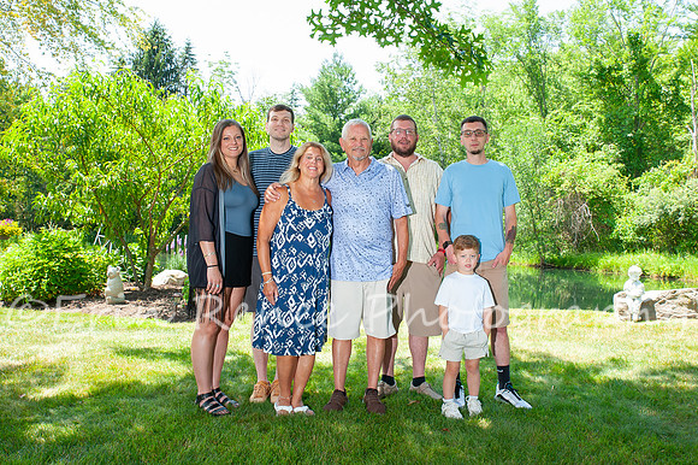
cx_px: 391
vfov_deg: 35.9
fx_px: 715
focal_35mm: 37
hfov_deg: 51.9
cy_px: 199
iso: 640
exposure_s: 1/160
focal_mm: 32
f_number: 11
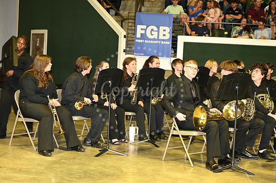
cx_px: 138
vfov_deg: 20.3
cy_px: 92
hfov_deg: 30.1
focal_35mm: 67
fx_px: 513
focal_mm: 67
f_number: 6
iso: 1600
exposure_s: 1/60
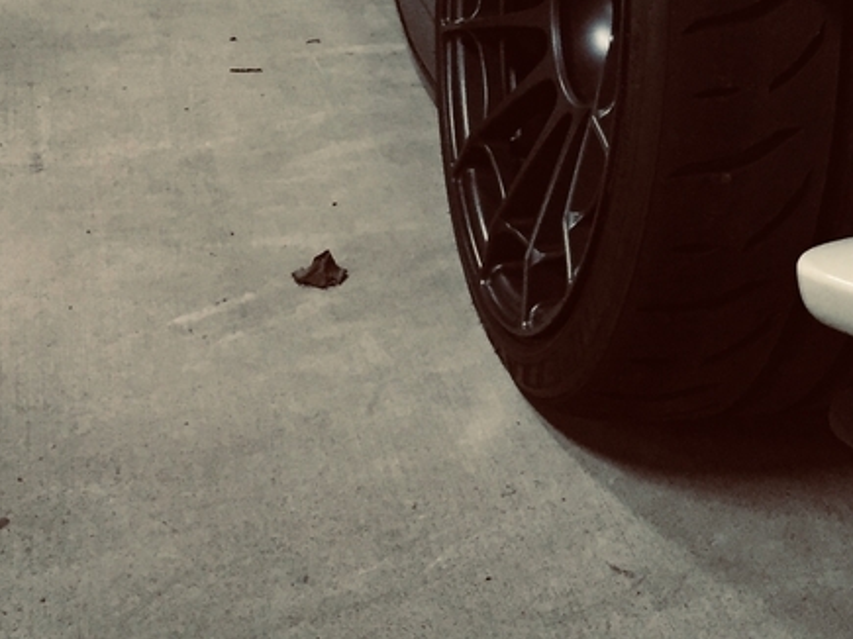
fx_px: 1971
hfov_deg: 23.3
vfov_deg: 18.1
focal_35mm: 80
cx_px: 871
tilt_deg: -15.6
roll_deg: -3.9
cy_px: 55
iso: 250
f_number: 2.2
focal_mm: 4.15
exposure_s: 1/33
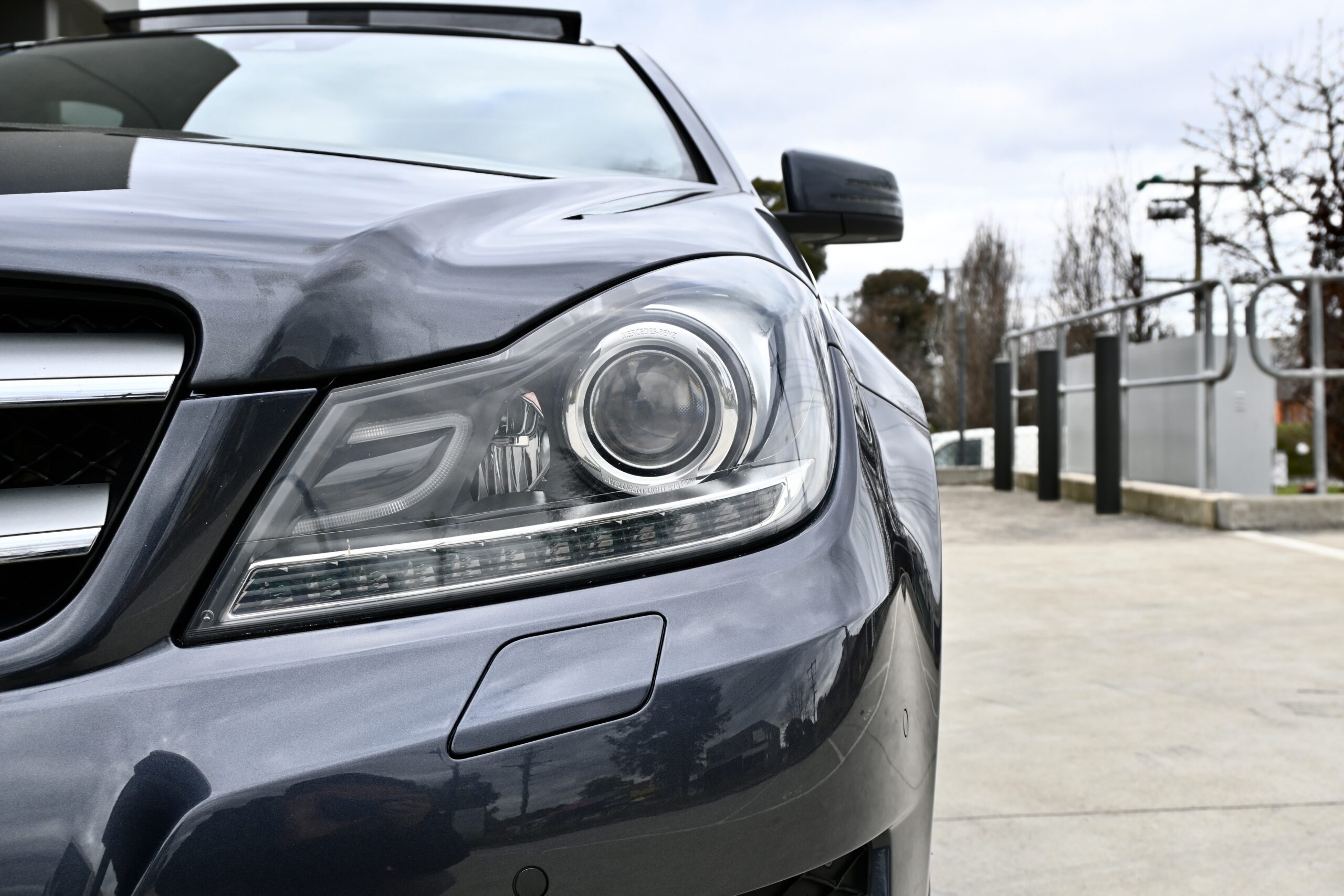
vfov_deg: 34.2
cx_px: 672
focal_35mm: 39
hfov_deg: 49.6
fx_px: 1456
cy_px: 448
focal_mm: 26
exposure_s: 1/100
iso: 100
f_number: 7.1
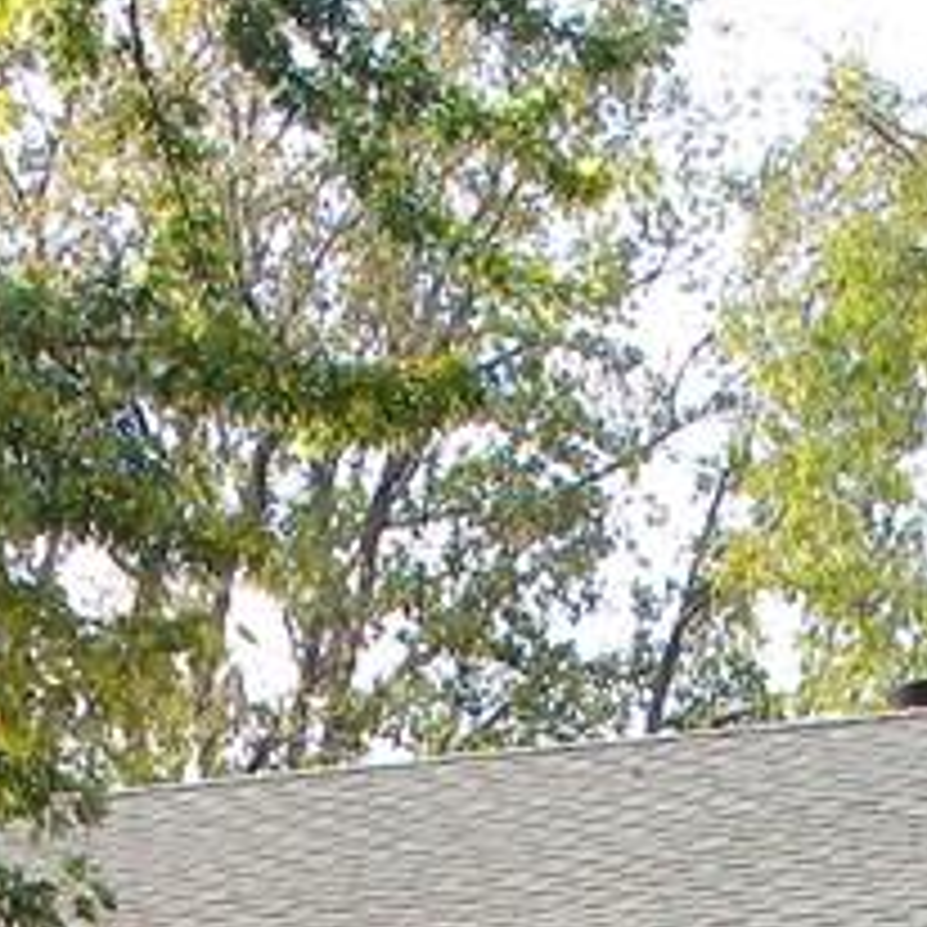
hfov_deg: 11.1
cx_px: 585
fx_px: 4787
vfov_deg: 10.4
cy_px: 1652
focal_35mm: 158
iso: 80
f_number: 3.7
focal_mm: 6.4
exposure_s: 1/158
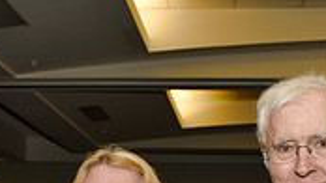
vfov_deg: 10.5
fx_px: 934
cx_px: 111
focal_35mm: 108
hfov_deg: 19.7
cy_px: 343
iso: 200
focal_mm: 31
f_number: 5
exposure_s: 1/60
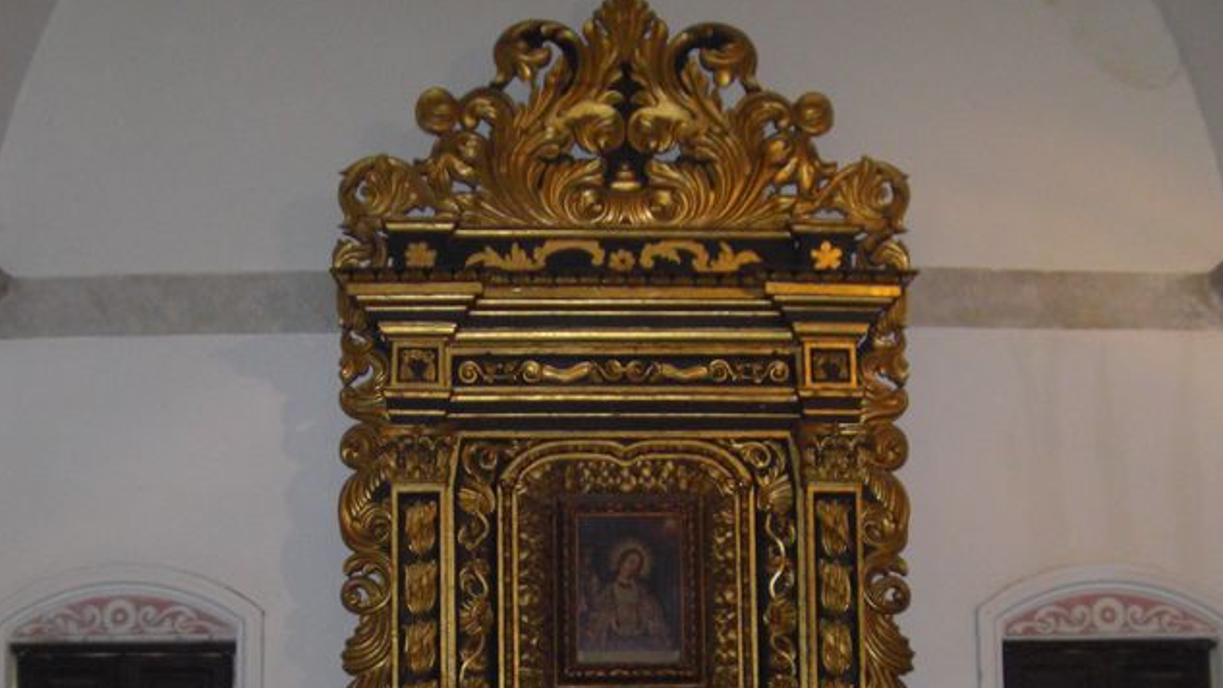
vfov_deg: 17.6
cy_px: 667
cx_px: 558
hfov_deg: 31.4
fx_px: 2173
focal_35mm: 67
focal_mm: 6.2
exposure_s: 1/60
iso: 200
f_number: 2.7
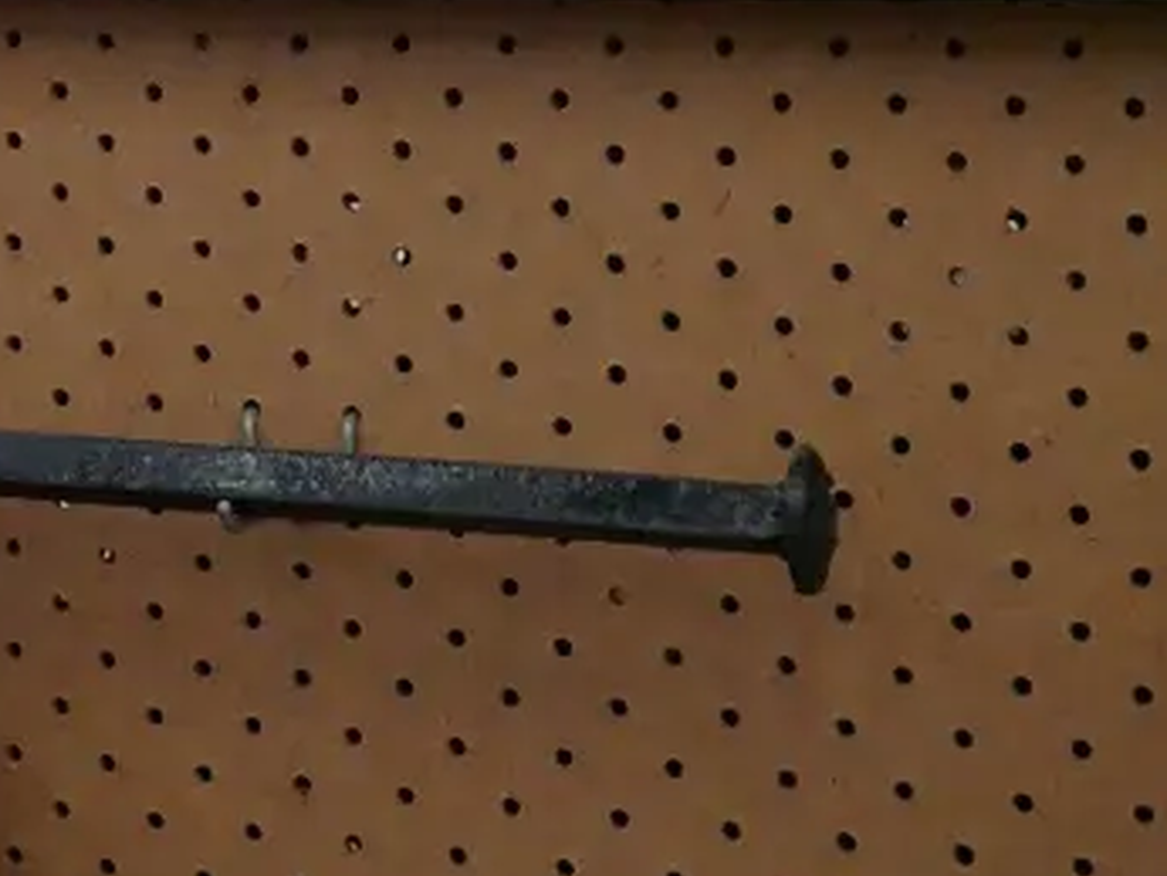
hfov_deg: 18.8
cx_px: -78
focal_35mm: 101
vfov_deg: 14.2
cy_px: -208
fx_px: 3406
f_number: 5
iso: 6400
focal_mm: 17
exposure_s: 1/400
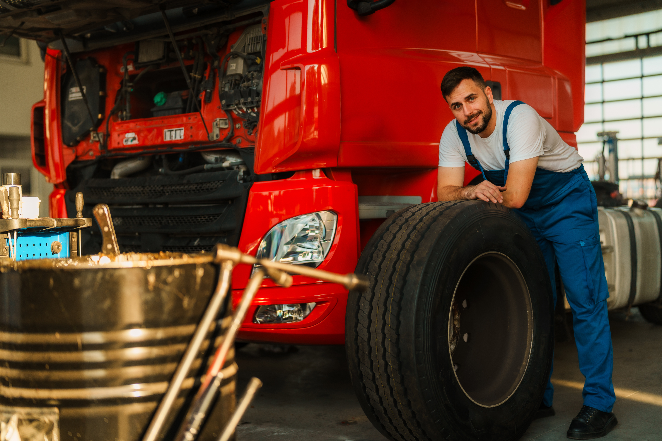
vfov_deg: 27.0
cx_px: 331
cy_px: 220
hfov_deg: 39.6
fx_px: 919
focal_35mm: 50
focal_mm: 50
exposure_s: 1/125
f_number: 1.6
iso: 100
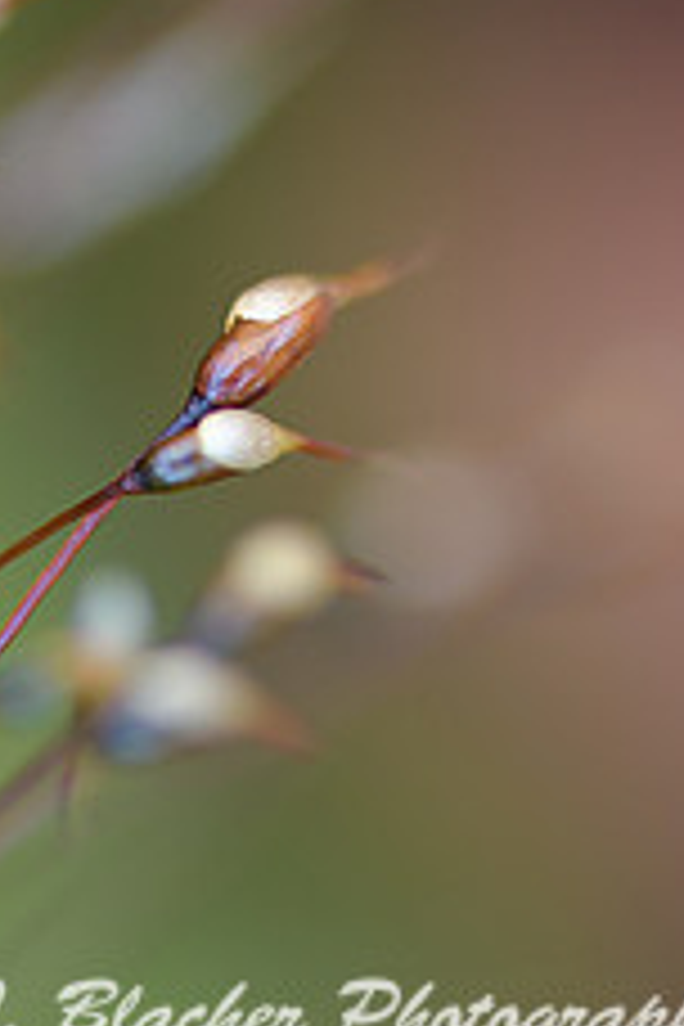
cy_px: 122
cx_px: 126
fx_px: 10117
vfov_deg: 5.8
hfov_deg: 3.9
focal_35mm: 355
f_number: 5
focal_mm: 180
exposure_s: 1/5
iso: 64
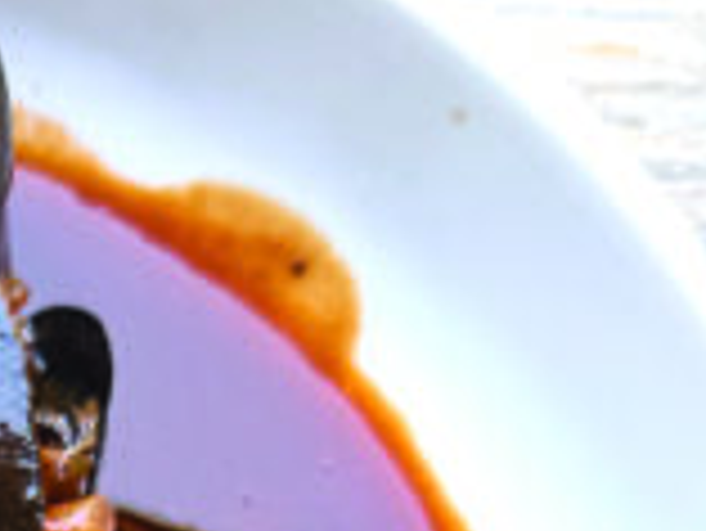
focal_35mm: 107
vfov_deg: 12.2
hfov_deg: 17.2
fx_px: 2184
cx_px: -232
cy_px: 1066
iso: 64
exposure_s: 1/153
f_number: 1.78
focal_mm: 6.76
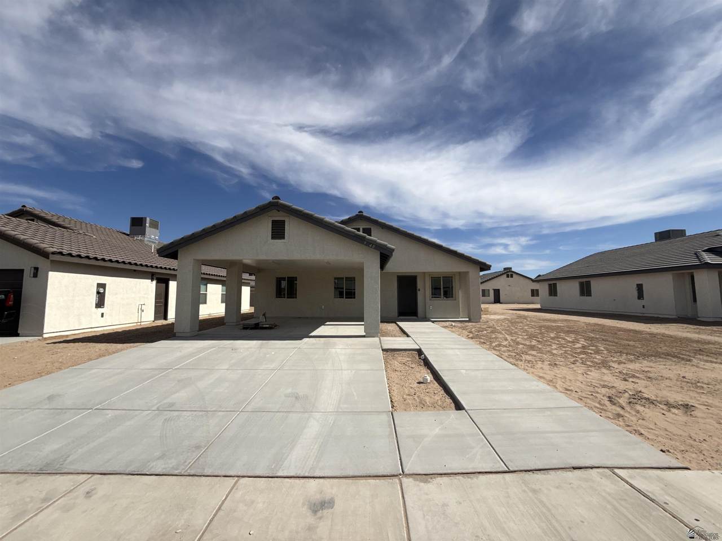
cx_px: 361
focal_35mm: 14
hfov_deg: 102.1
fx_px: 292
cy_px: 270
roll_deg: +0.0
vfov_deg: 85.7
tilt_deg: +5.0
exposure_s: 1/4425
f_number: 2.2
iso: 50
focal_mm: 2.22
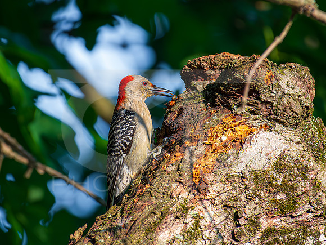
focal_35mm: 1142
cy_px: 88
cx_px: 152
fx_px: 10752
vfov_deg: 1.3
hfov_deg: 1.7
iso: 400
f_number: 5.6
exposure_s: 1/500
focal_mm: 500
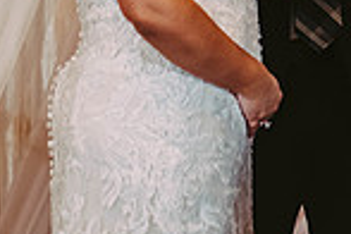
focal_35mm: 277
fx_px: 2701
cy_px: -166
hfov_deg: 7.4
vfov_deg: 4.9
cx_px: 320
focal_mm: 70
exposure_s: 1/250
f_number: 3.2
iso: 2000
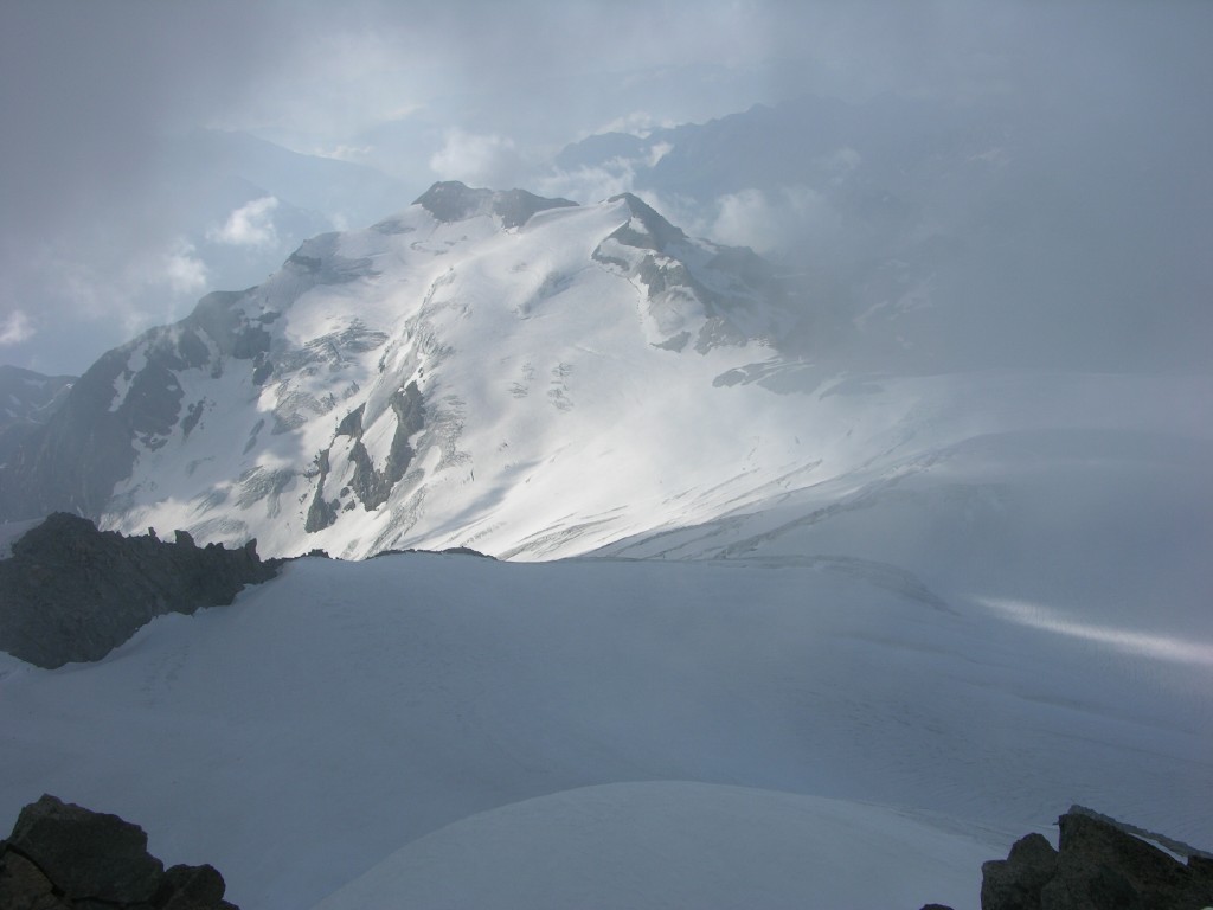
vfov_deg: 40.7
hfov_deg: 52.6
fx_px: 1226
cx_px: 606
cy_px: 455
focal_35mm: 35
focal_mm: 8.9
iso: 50
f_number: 7.1
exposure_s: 1/274
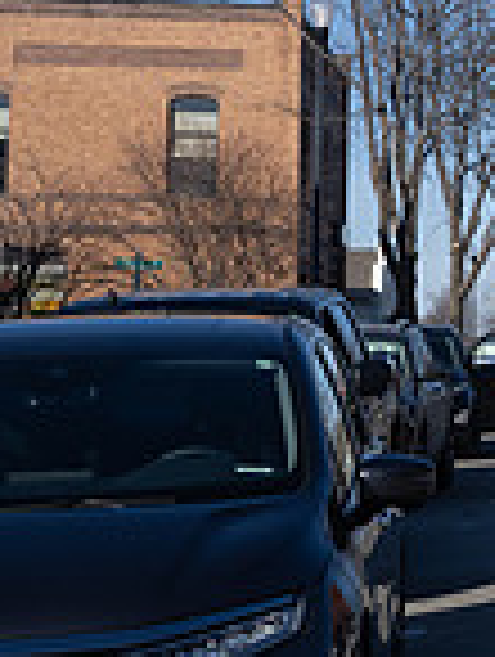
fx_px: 2357
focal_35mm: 124
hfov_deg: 10.0
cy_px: 223
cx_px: 1300
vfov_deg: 15.8
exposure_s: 1/200
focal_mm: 32.5
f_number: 14
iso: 200
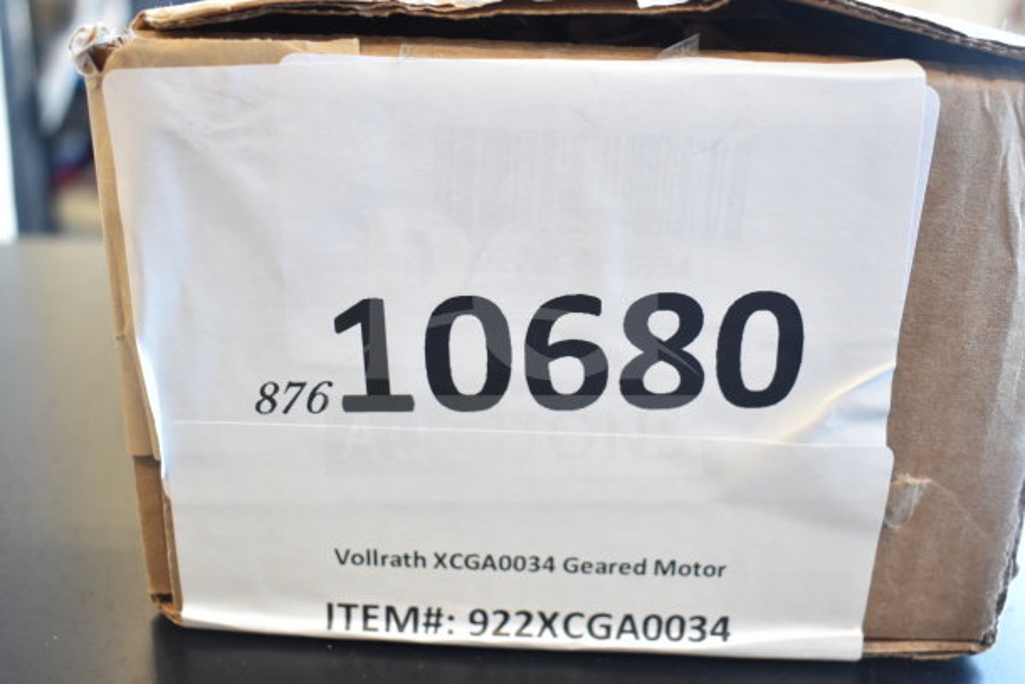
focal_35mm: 38
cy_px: 342
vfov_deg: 35.5
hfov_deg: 51.3
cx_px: 512
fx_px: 1068
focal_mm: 25
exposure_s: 1/40
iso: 640
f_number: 4
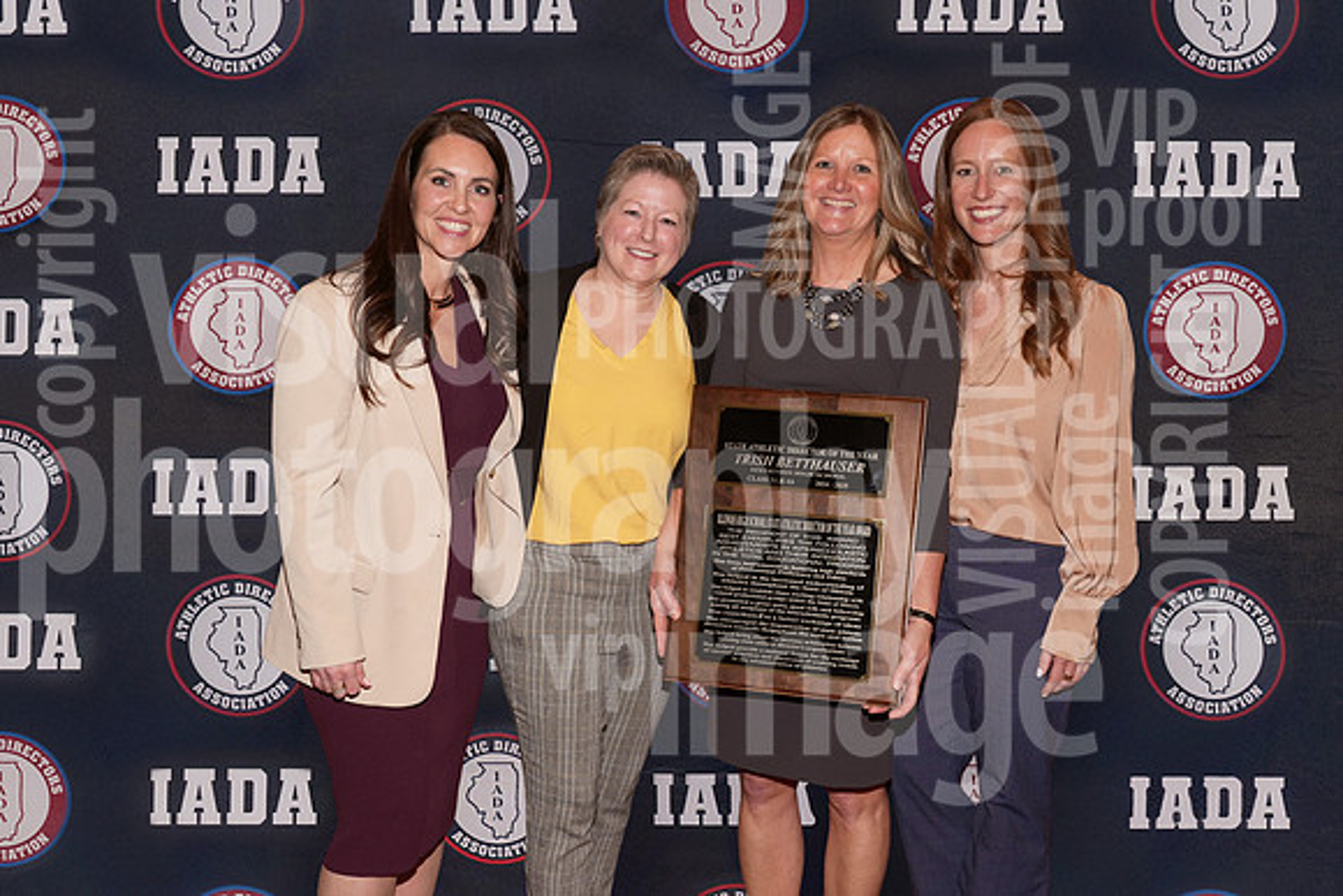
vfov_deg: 33.4
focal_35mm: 40
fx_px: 1493
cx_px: 672
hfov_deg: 48.4
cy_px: 448
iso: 800
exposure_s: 1/80
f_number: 8
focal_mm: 40
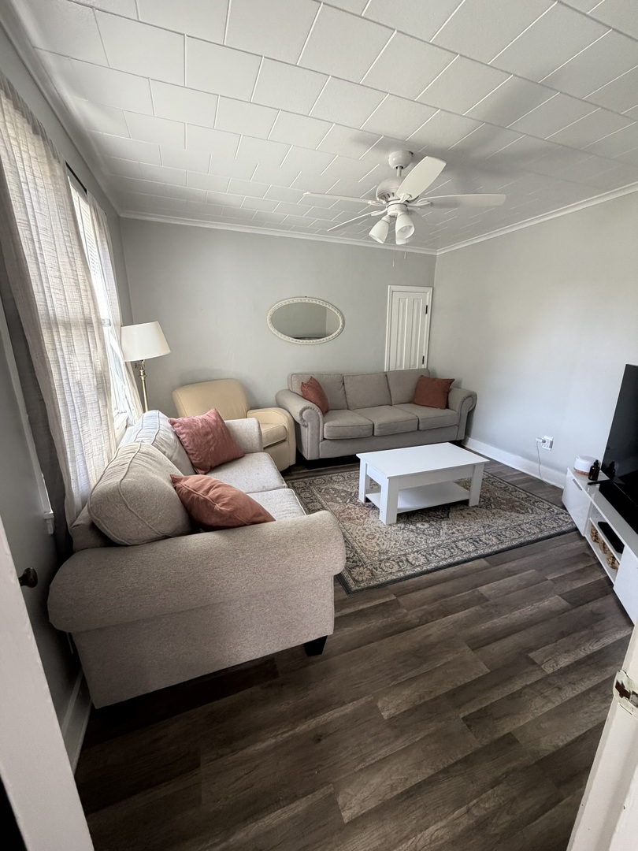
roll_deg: +0.1
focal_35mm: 14
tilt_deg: -15.4
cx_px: 319
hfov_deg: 85.7
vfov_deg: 102.1
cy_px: 426
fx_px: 344
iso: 320
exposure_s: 1/77
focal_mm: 2.22
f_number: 2.2
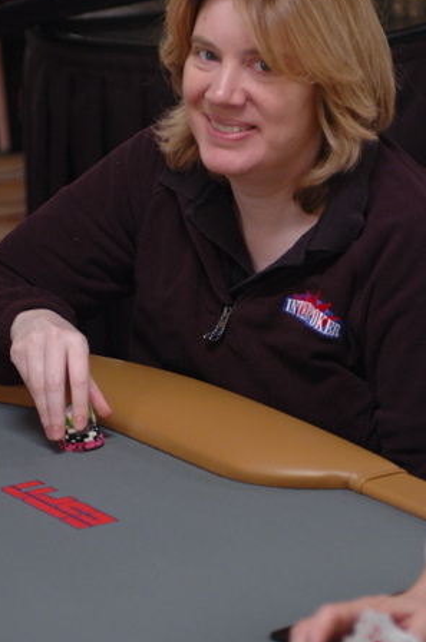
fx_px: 2922
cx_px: 231
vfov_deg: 12.5
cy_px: 376
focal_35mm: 164
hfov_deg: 8.3
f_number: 3.2
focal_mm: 70
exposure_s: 1/80
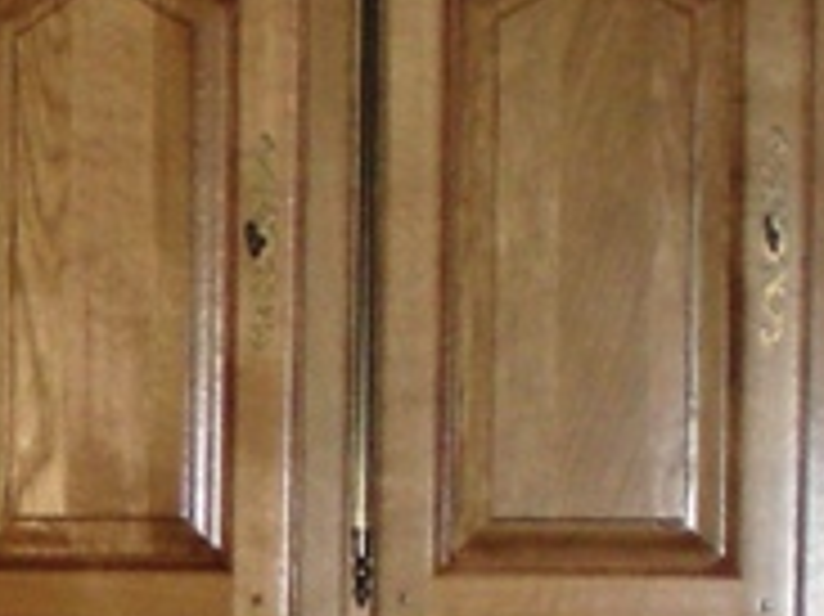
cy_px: 760
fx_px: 3949
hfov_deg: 11.4
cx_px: -473
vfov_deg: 8.8
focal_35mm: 166
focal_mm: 6.3
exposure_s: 1/60
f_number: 3.1
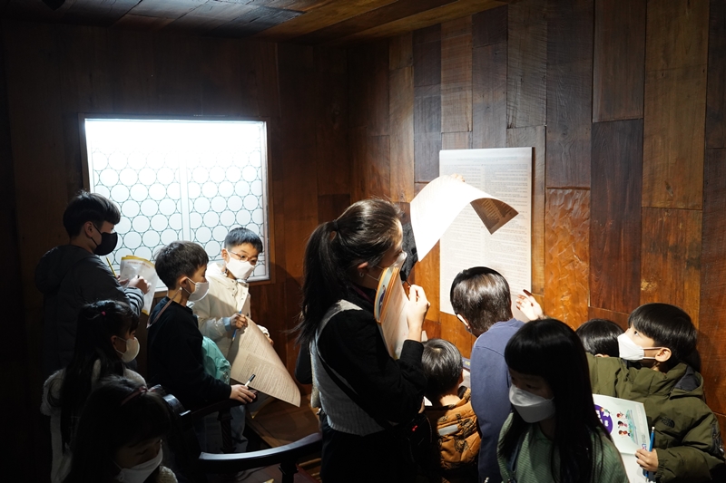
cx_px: 363
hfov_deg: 60.3
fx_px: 625
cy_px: 242
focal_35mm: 31
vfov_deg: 42.3
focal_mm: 31
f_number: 4
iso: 3200
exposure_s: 1/160
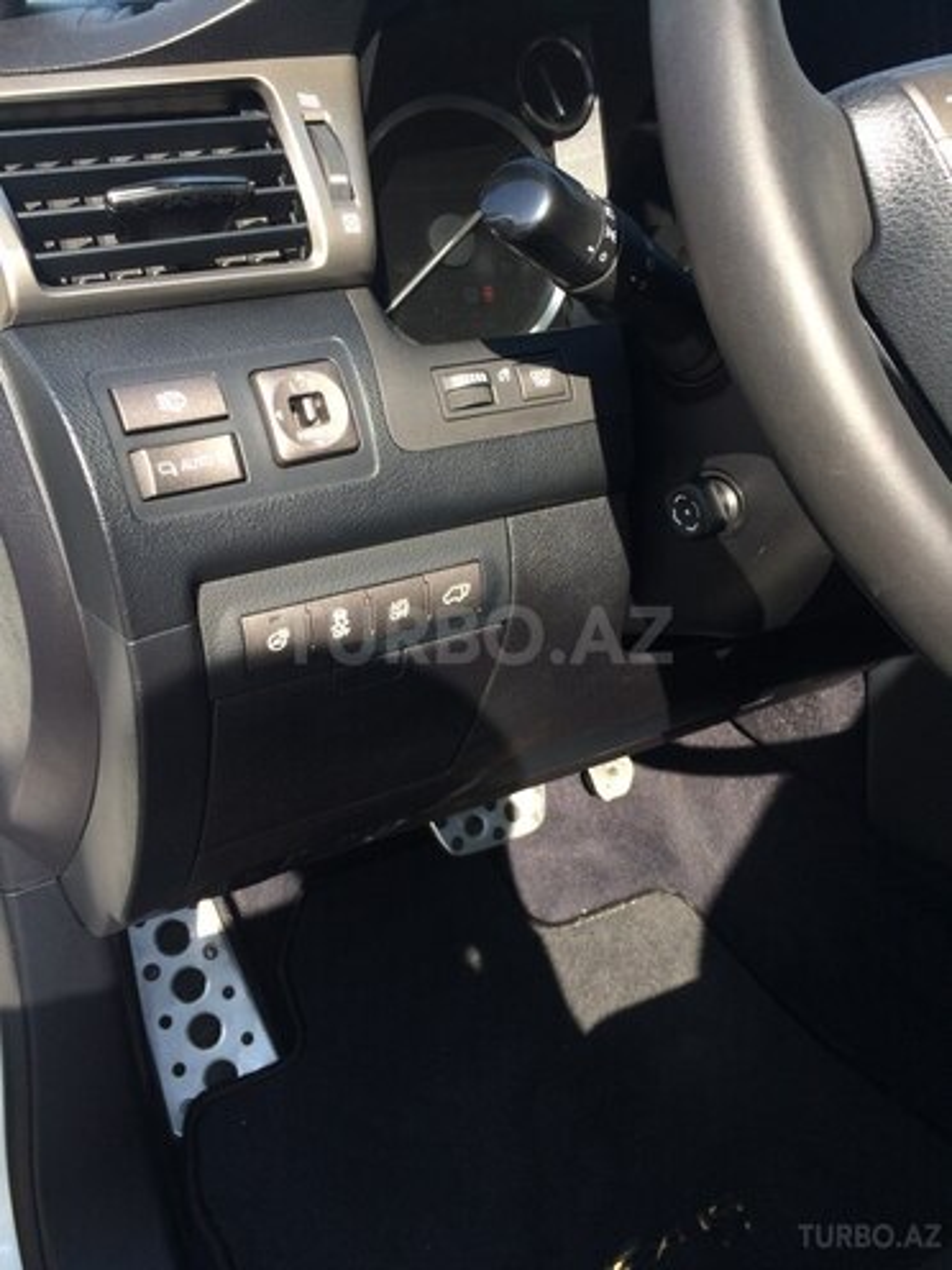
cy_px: 635
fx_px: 1063
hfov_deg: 48.2
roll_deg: +2.4
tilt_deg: -31.0
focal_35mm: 29
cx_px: 476
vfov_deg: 61.7
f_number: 2.2
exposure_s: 1/363
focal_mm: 4.15
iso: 32
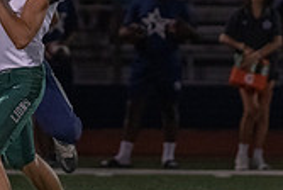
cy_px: 56
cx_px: -19
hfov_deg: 2.4
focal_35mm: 851
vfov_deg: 1.6
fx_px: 6702
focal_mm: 200
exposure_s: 1/1000
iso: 6400
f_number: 3.2
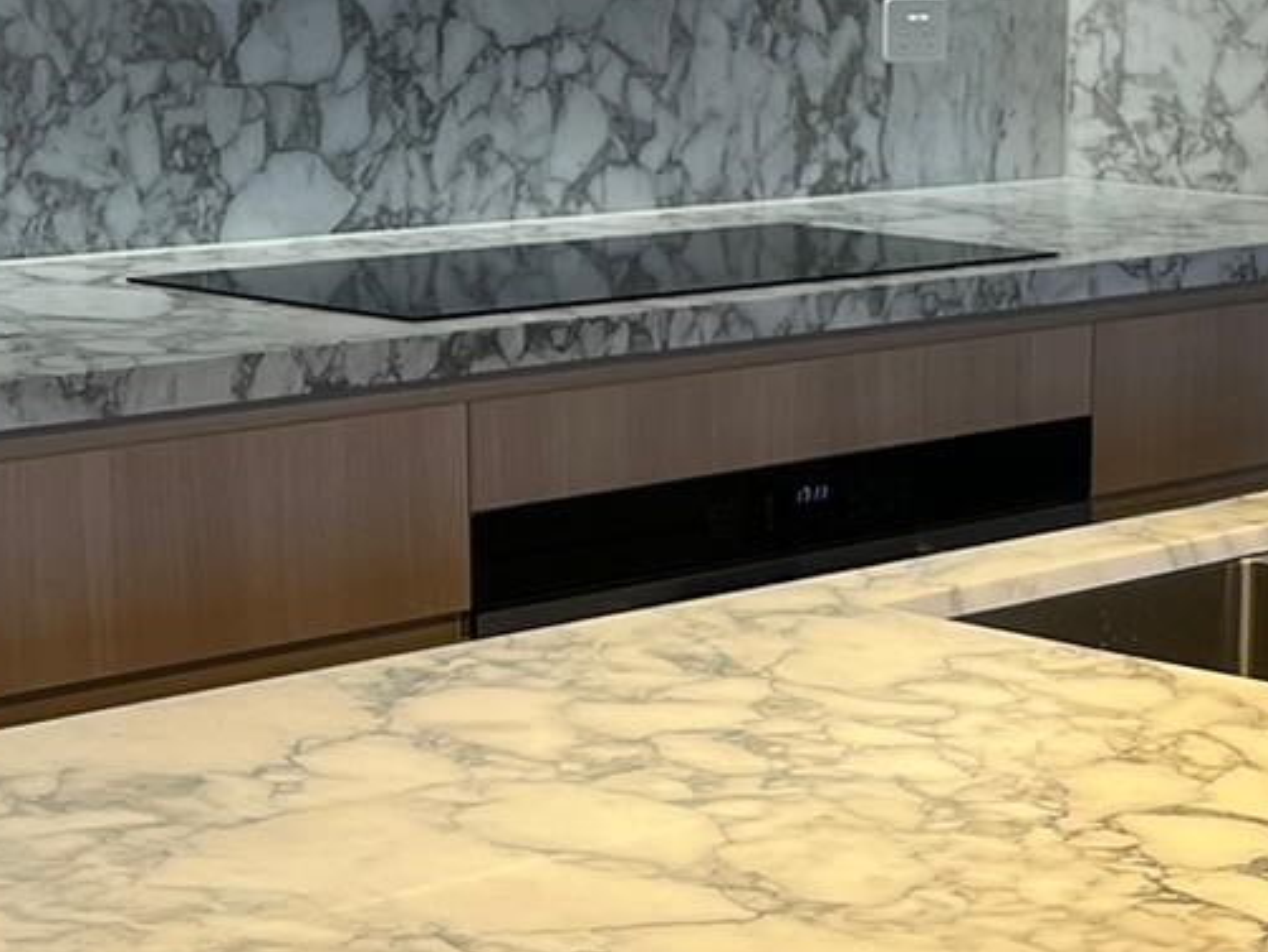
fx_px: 3885
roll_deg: -1.4
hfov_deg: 18.2
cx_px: 1177
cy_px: 679
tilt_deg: -12.2
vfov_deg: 13.9
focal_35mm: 106
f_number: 1.6
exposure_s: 1/100
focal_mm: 5.1
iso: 50
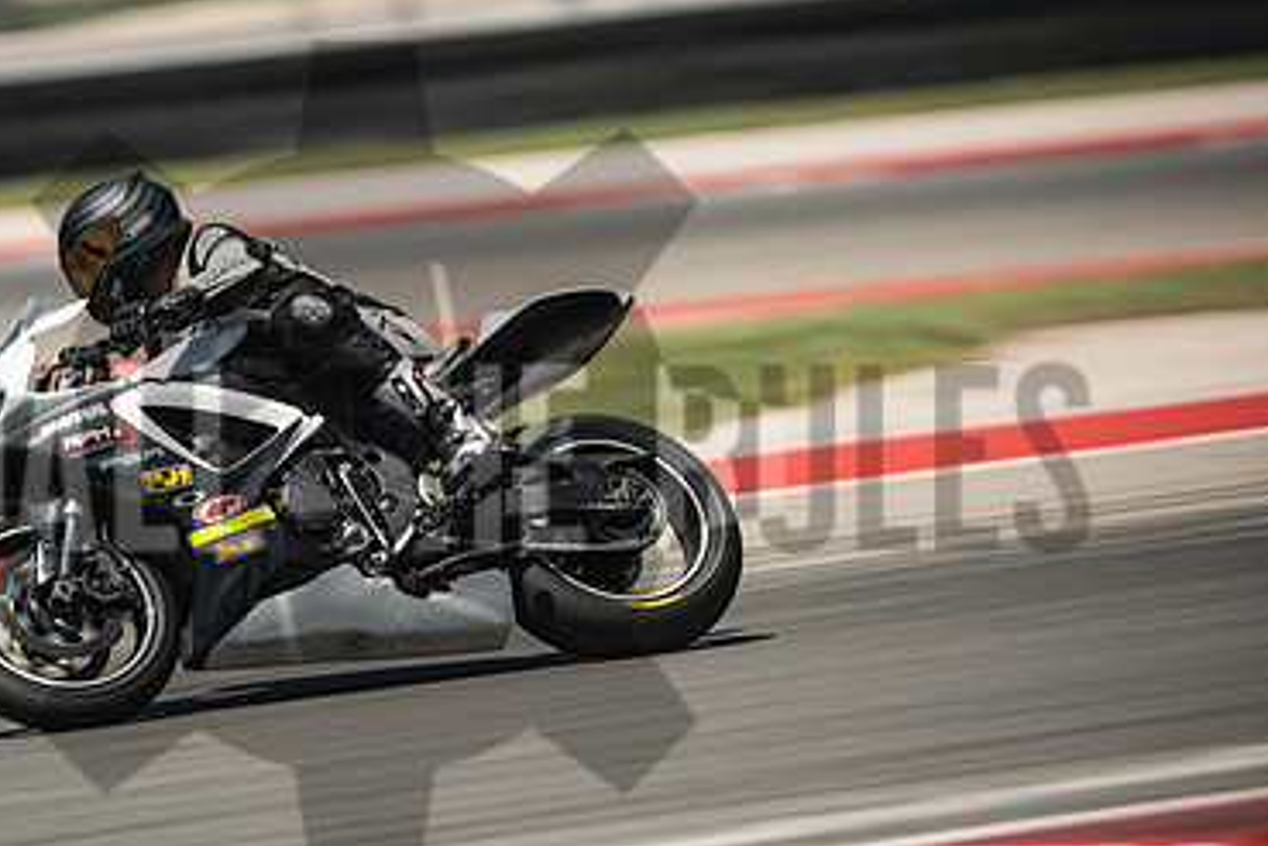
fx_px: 16624
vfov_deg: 2.9
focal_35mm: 472
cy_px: 463
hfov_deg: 4.4
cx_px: 364
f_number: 2.2
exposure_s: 1/250
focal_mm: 200
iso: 160
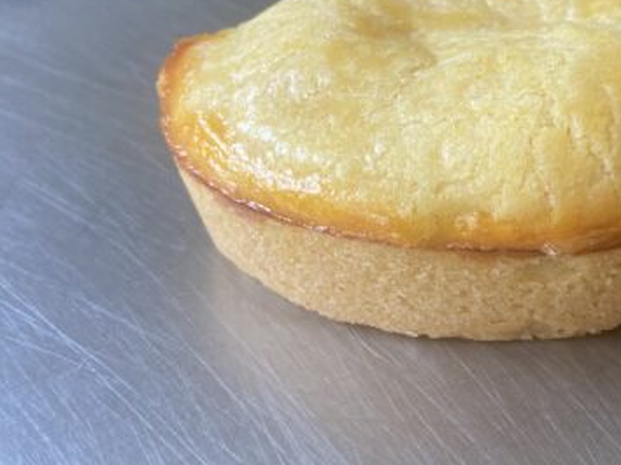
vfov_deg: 29.5
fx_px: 878
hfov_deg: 37.5
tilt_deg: -40.1
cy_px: 160
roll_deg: -2.9
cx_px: 497
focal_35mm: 49
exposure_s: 1/115
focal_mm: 4.25
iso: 125
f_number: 1.8
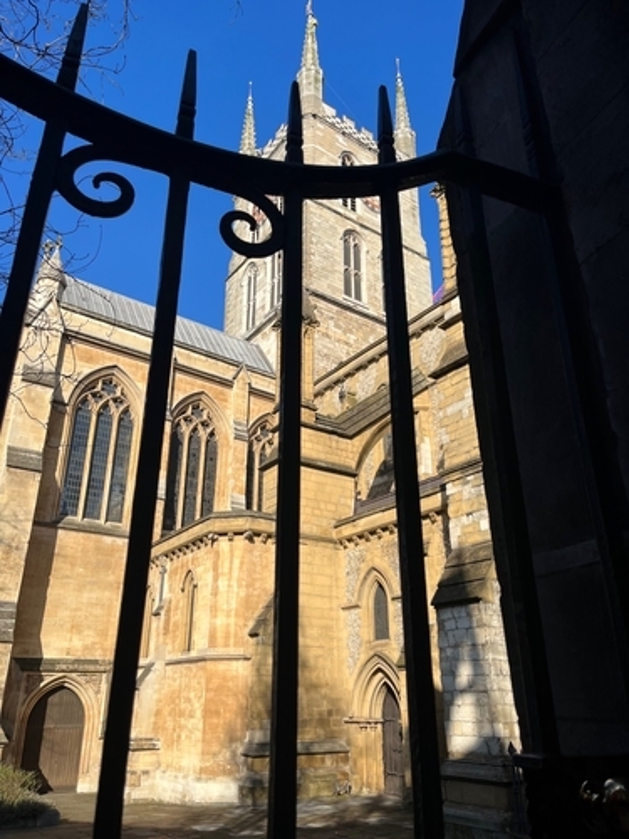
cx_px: 314
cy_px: 420
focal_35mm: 26
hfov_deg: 53.1
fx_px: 630
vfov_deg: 67.3
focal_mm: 5.1
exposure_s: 1/3135
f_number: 1.6
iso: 50
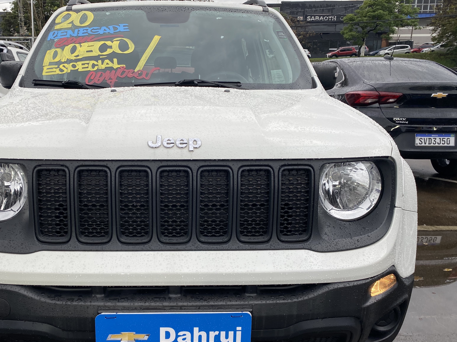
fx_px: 449
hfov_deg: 53.4
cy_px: 185
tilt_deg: -12.5
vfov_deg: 41.8
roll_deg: -1.2
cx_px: 175
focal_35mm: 34
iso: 32
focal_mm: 4.25
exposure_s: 1/522
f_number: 1.8
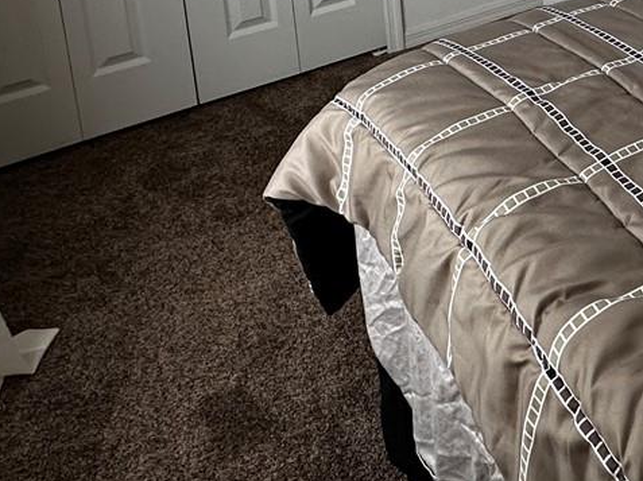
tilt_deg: -10.8
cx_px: 612
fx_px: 872
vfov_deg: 25.0
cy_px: -203
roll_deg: +2.4
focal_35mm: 47
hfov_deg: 37.1
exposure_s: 1/60
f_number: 2.2
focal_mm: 2.22
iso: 160
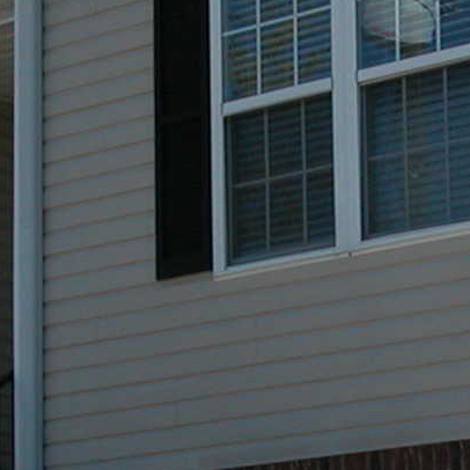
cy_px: 355
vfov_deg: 11.2
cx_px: 348
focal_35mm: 156
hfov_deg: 11.2
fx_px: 2396
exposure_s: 1/398
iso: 100
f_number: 6.3
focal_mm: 7.1
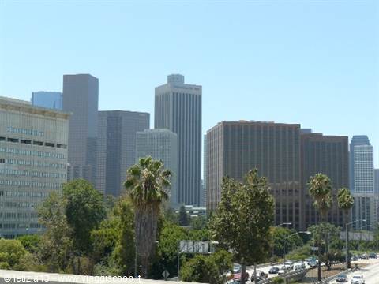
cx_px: 190
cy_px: 142
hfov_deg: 29.8
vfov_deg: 22.6
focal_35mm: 65
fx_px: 712
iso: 100
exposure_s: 1/320
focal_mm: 10.9
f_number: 5.6
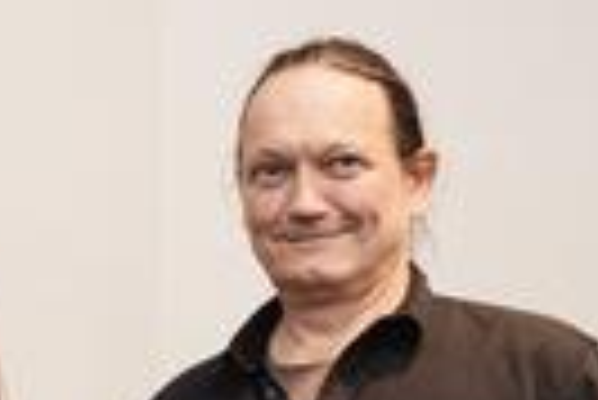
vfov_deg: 8.8
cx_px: -462
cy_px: 597
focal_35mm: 152
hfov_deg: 12.4
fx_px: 2528
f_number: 4
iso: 1600
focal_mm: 31
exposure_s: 1/50
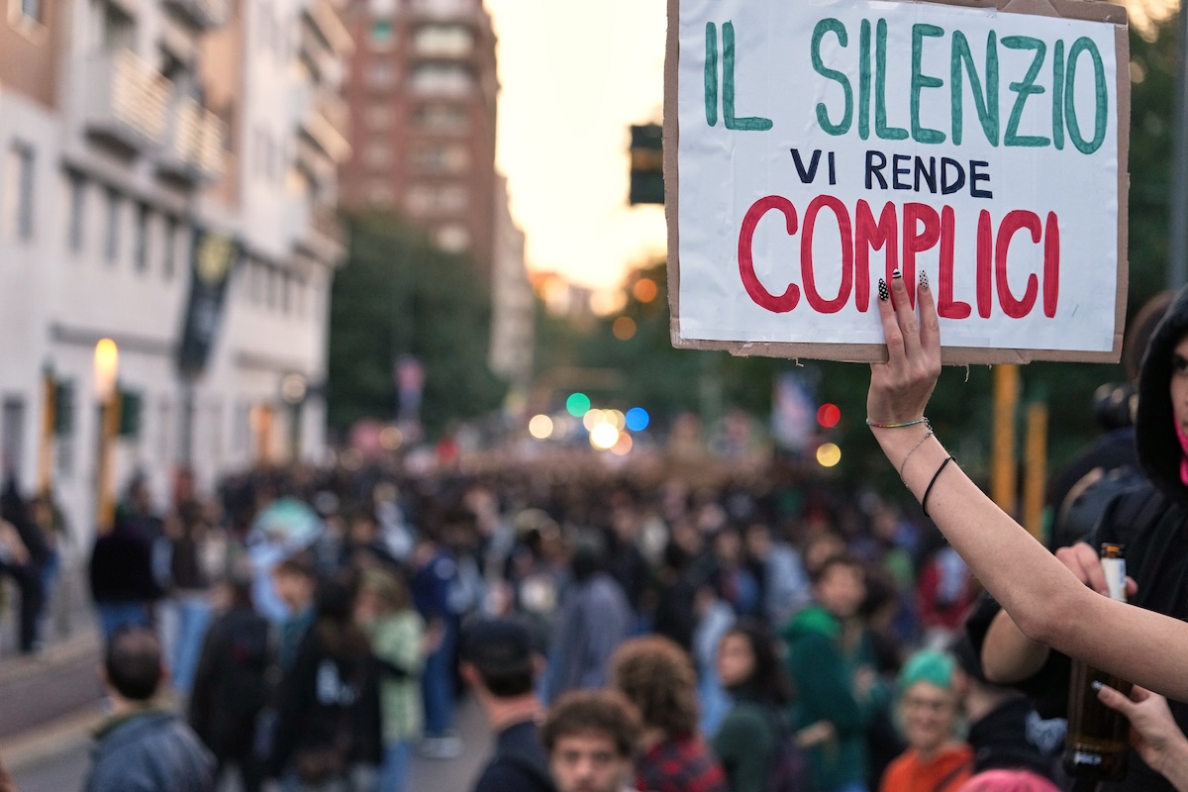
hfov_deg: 28.8
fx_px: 2310
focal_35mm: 70
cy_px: 396
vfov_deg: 19.5
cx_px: 594
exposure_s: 1/400
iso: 1600
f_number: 3.2
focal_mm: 70
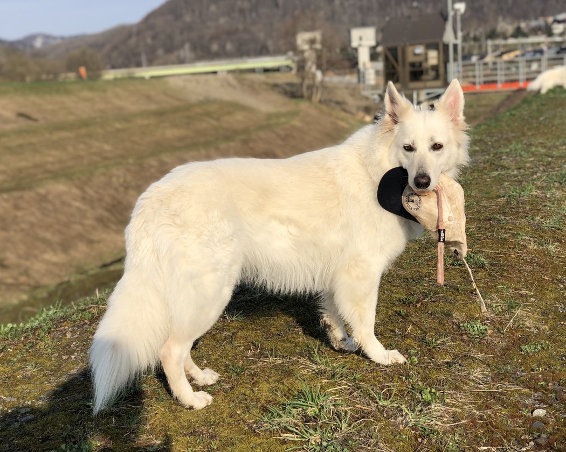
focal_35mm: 58
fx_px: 972
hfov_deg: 32.5
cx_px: 285
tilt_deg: -8.9
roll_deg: +4.2
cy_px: 240
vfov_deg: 26.2
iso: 16
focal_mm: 6
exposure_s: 1/1412
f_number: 2.4
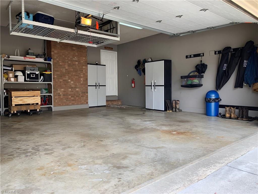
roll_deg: +0.8
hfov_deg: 67.3
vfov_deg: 53.1
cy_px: 97
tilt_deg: -0.8
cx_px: 129
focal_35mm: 26
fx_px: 194
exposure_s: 1/121
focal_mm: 4.25
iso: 25
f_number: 1.8
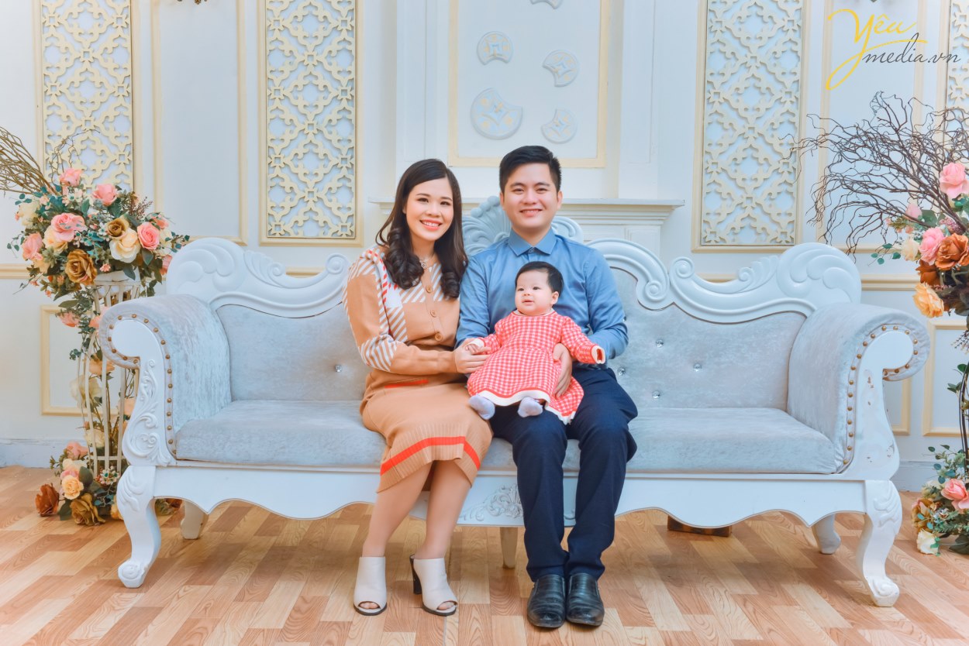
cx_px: 484
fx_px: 1023
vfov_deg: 35.1
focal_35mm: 38
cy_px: 323
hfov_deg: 50.7
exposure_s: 1/90
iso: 200
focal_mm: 38
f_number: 9.5
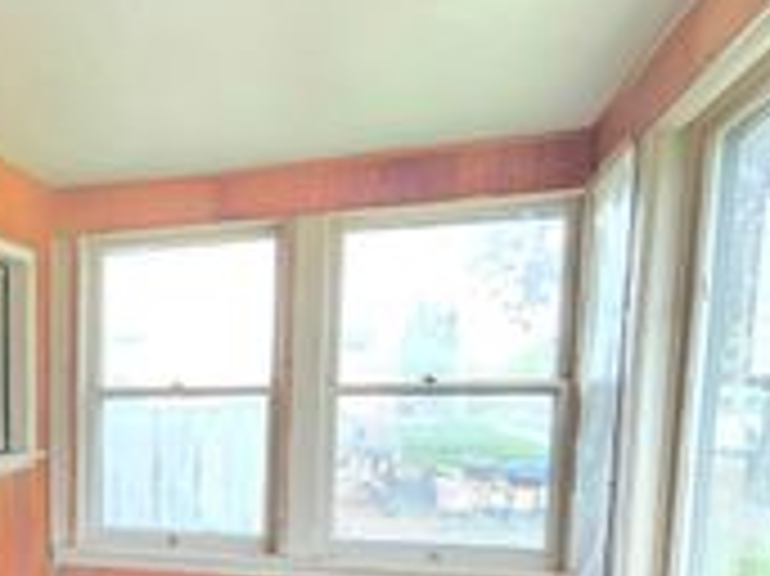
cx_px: -95
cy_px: 497
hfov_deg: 39.3
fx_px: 845
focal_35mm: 38
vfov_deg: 35.8
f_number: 1.9
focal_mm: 2.2
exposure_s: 1/120
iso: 250
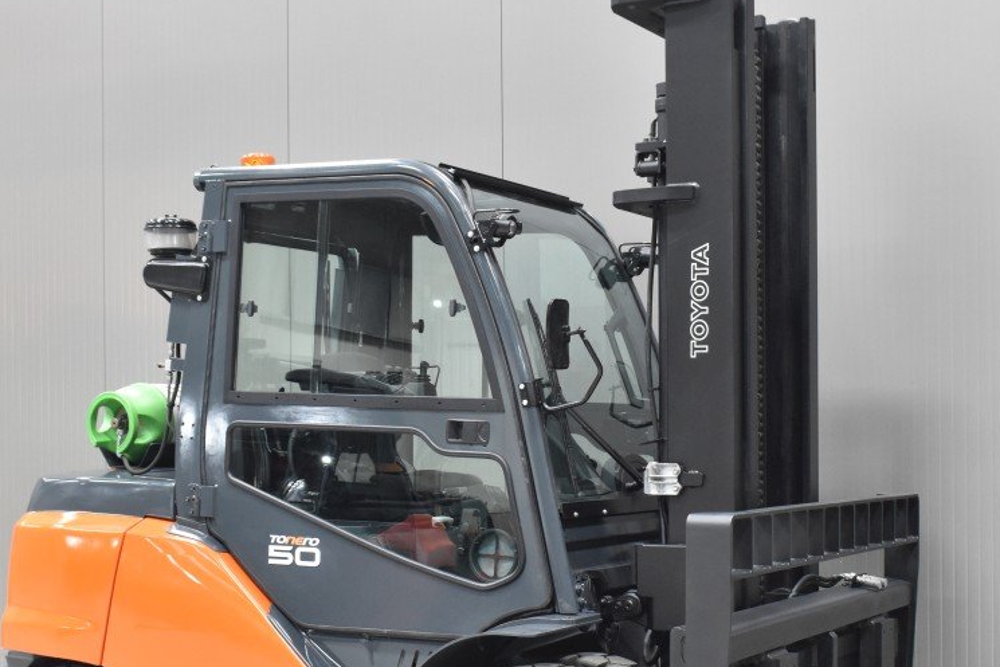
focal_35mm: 58
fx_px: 1611
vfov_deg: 23.3
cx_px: 589
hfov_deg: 34.4
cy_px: 455
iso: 1600
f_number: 5.6
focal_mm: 24
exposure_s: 1/20
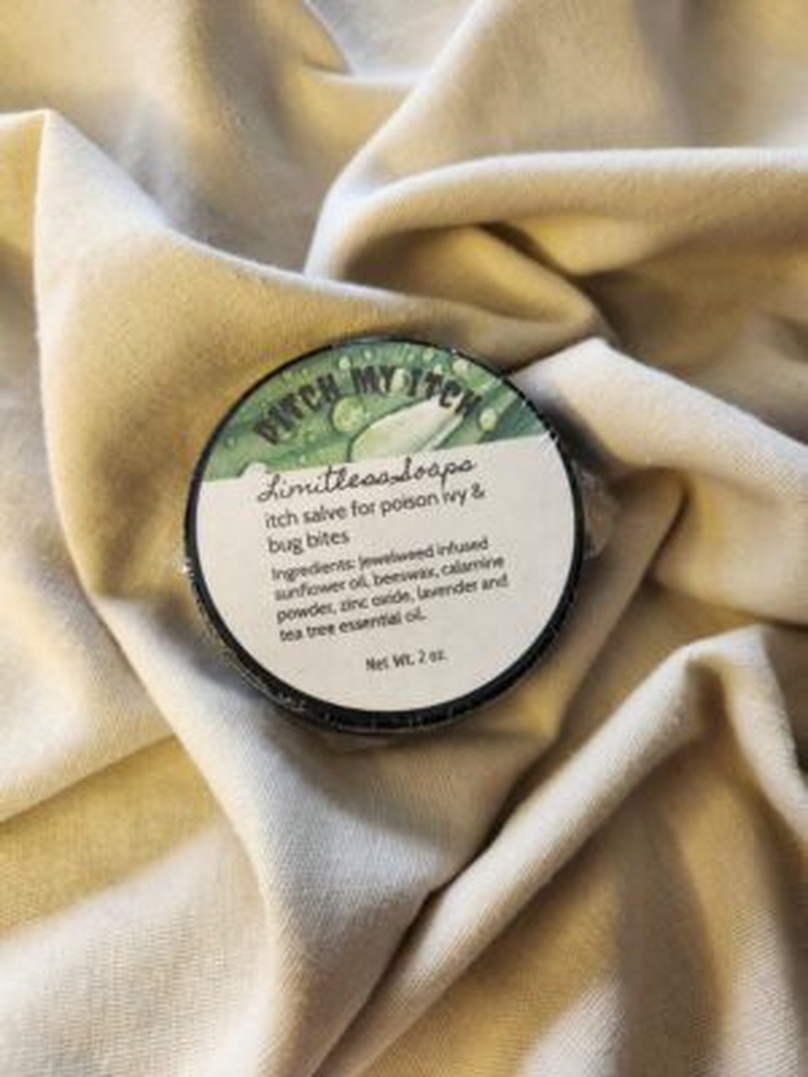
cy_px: 538
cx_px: 404
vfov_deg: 73.9
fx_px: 716
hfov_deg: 58.9
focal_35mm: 23
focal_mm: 5.4
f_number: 1.8
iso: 200
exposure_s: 1/120
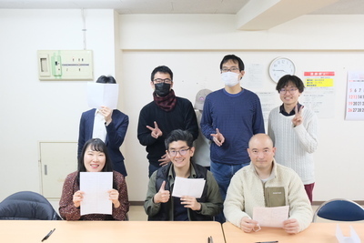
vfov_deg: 36.0
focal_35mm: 37
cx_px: 182
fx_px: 374
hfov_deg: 51.9
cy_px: 122
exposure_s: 1/200
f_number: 4.4
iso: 6400
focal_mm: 24.9
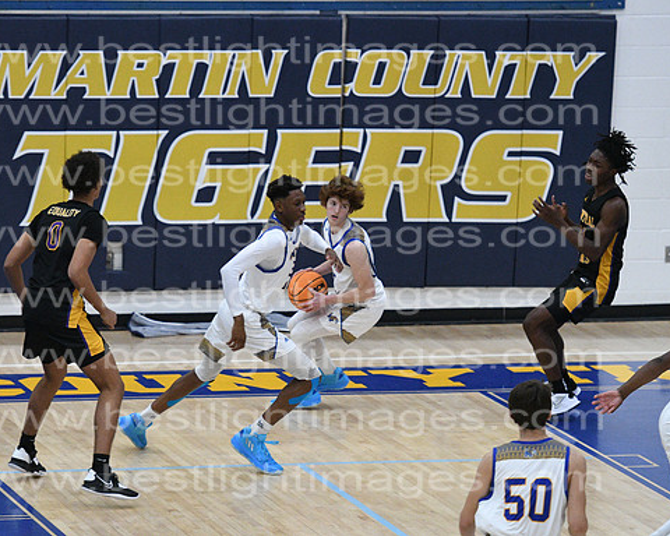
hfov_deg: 7.1
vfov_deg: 5.7
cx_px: 286
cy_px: 267
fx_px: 5394
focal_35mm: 272
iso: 6400
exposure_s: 1/800
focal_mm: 160
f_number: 3.5
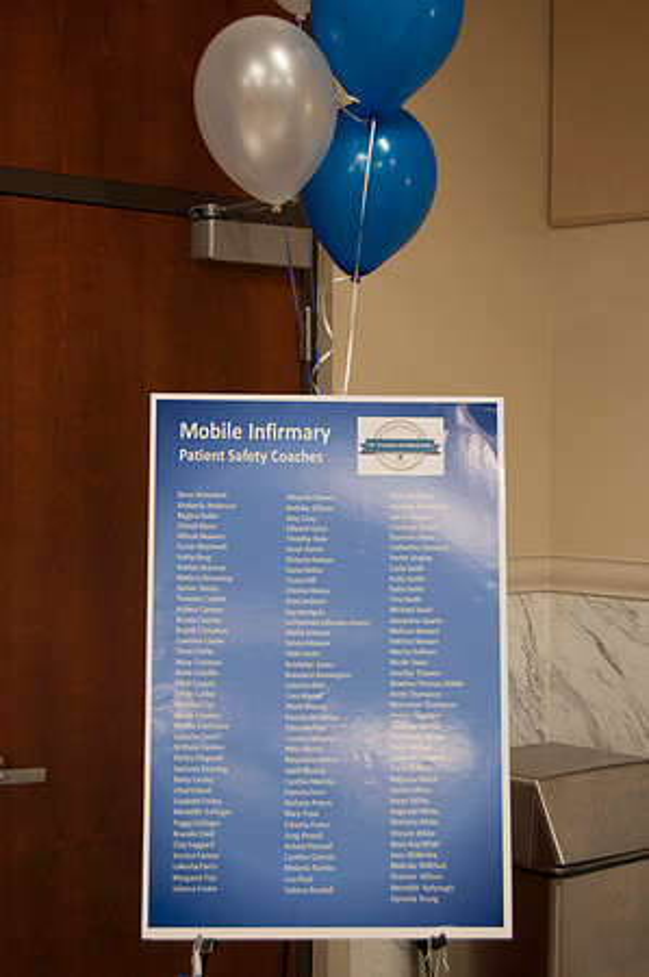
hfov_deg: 21.5
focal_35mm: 63
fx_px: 1707
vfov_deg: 31.9
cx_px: 324
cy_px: 488
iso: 400
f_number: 5
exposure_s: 1/20
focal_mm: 42
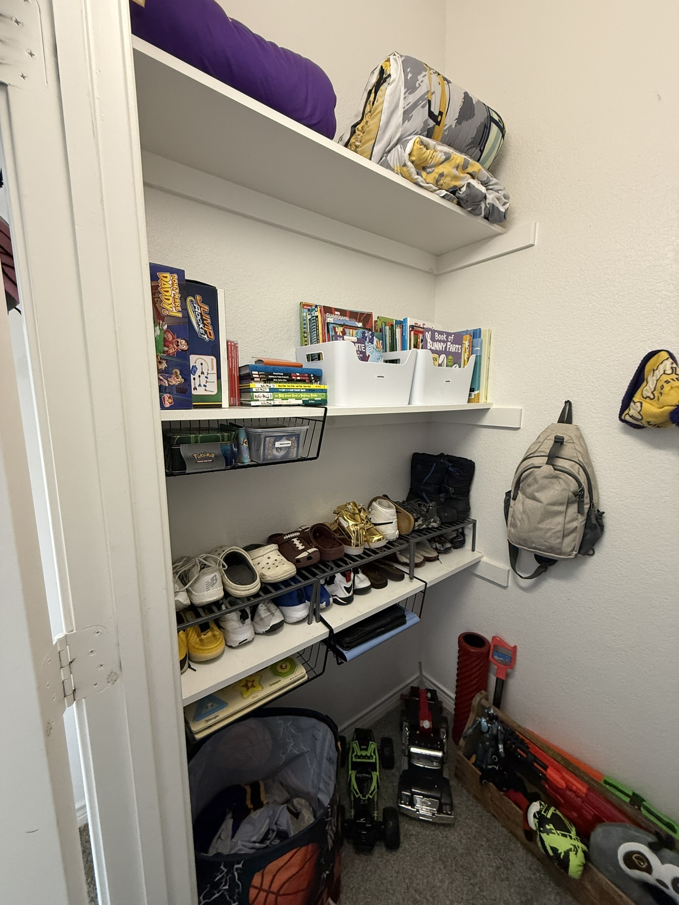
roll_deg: -0.2
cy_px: 452
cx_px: 340
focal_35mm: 14
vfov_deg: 102.1
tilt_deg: -9.7
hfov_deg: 85.7
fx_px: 366
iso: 400
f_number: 2.2
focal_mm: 2.22
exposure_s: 1/60
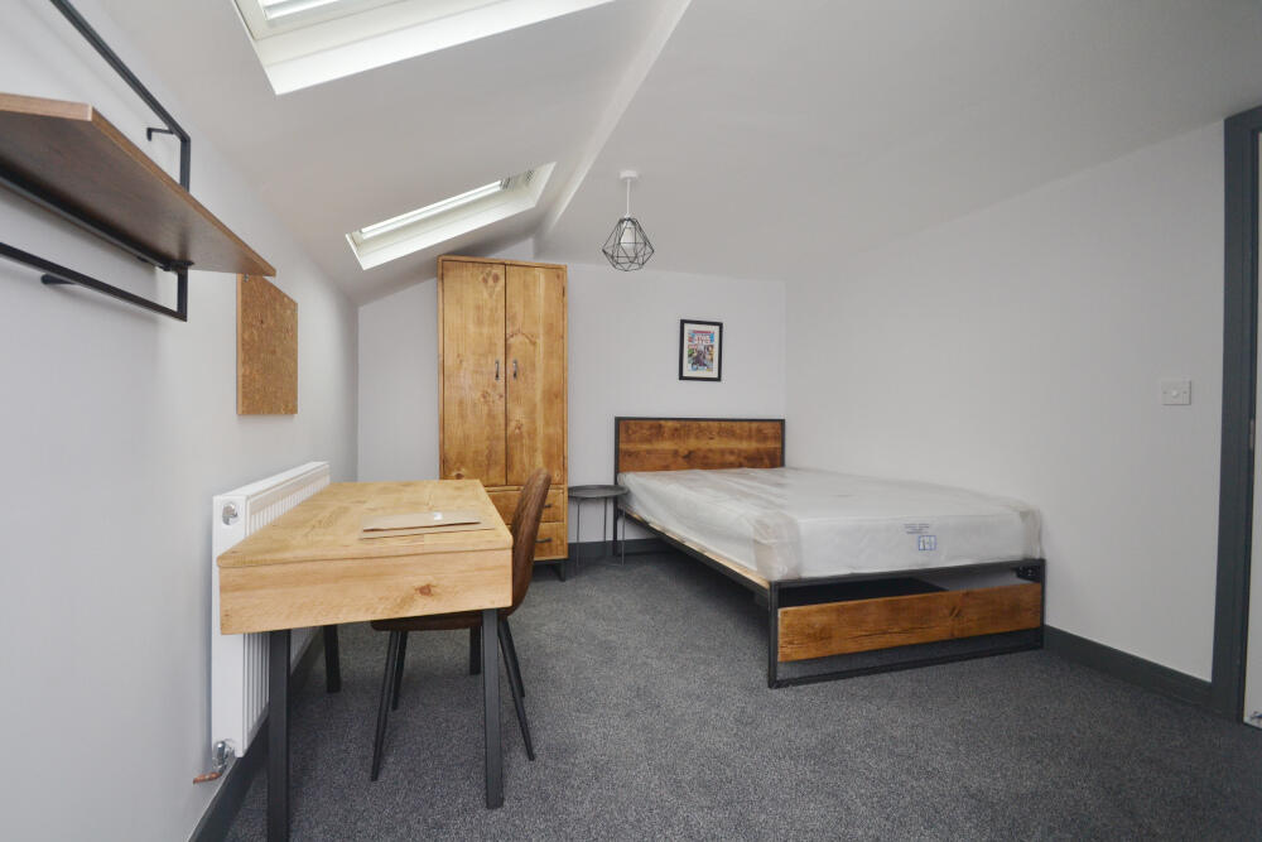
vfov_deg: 77.3
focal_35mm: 15
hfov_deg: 100.4
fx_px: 526
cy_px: 421
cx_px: 631
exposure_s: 1/160
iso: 400
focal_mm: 10
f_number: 5.6
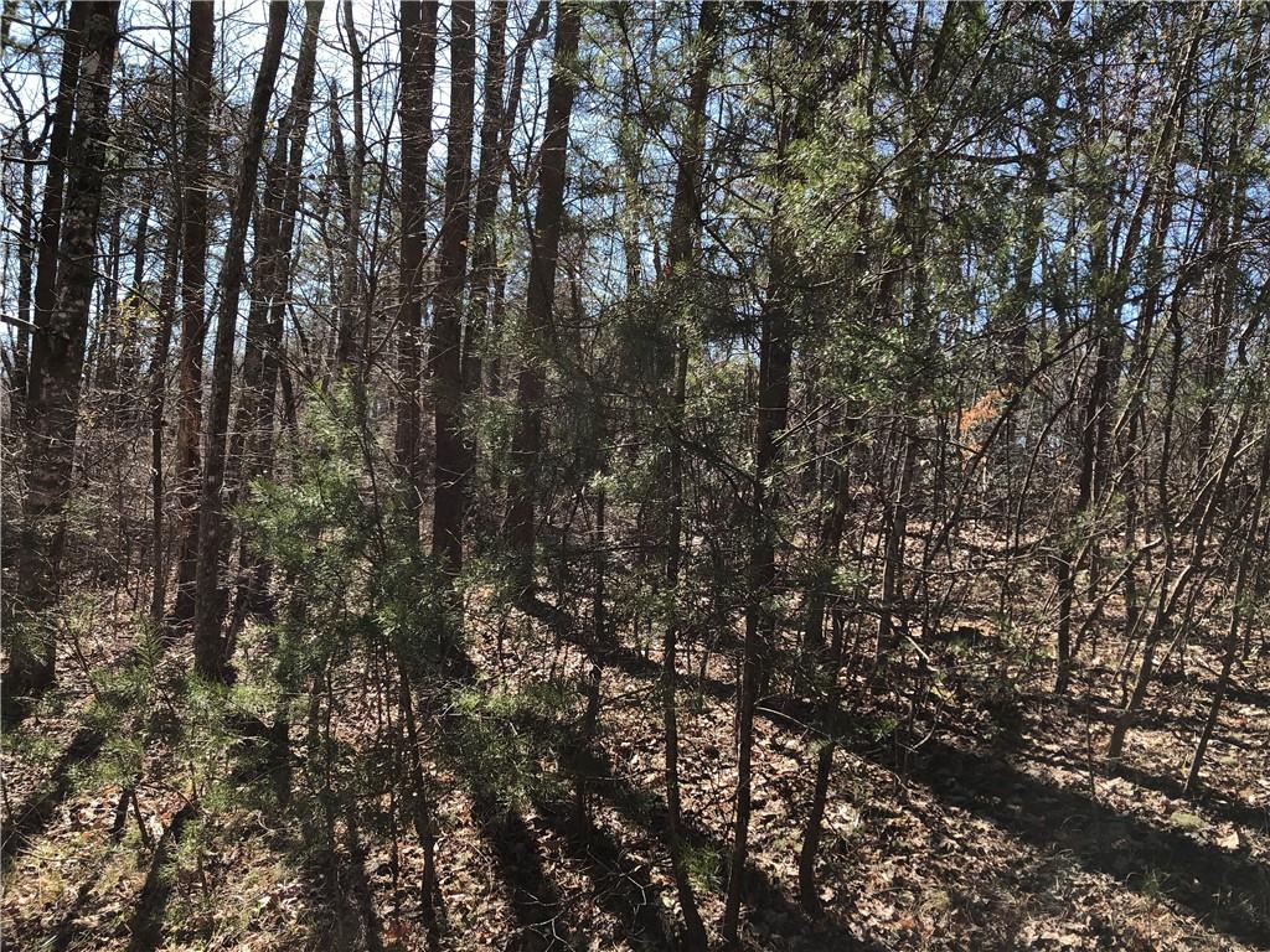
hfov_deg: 63.4
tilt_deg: +4.0
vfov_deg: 49.7
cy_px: 476
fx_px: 1027
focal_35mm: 28
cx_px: 635
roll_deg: -5.0
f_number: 1.8
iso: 20
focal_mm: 4
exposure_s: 1/484
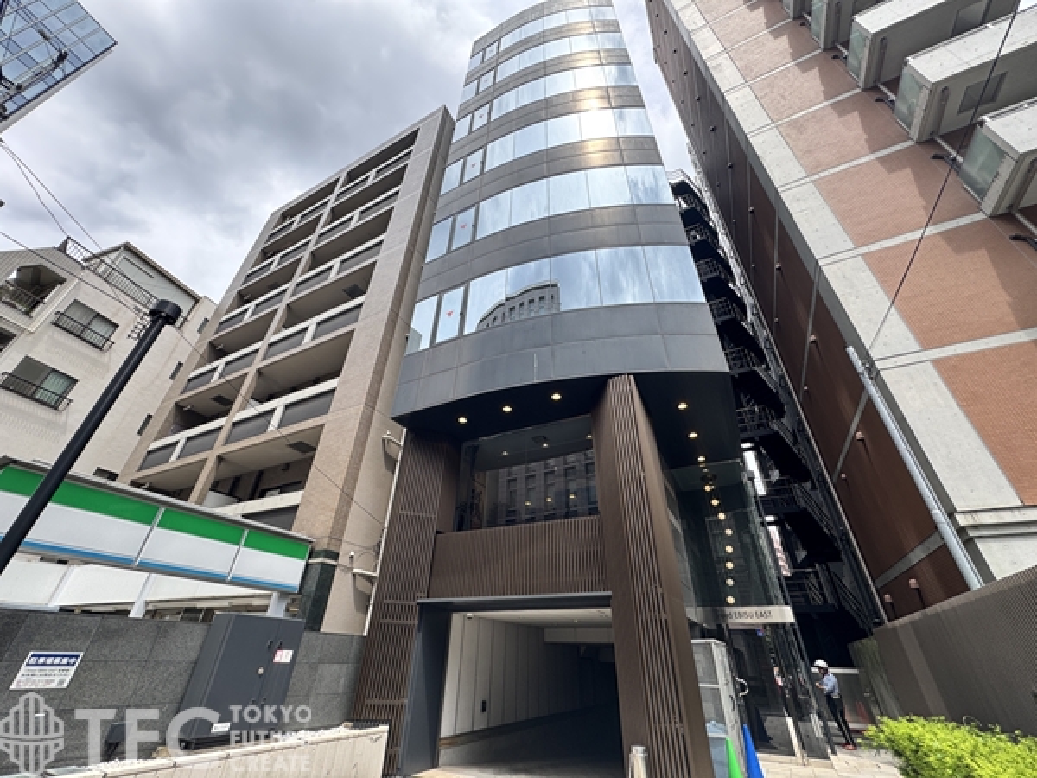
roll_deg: -0.2
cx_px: 518
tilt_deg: +34.6
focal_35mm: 14
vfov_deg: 85.7
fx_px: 419
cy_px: 389
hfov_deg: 102.1
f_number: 2.2
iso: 40
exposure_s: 1/392
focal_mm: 2.22
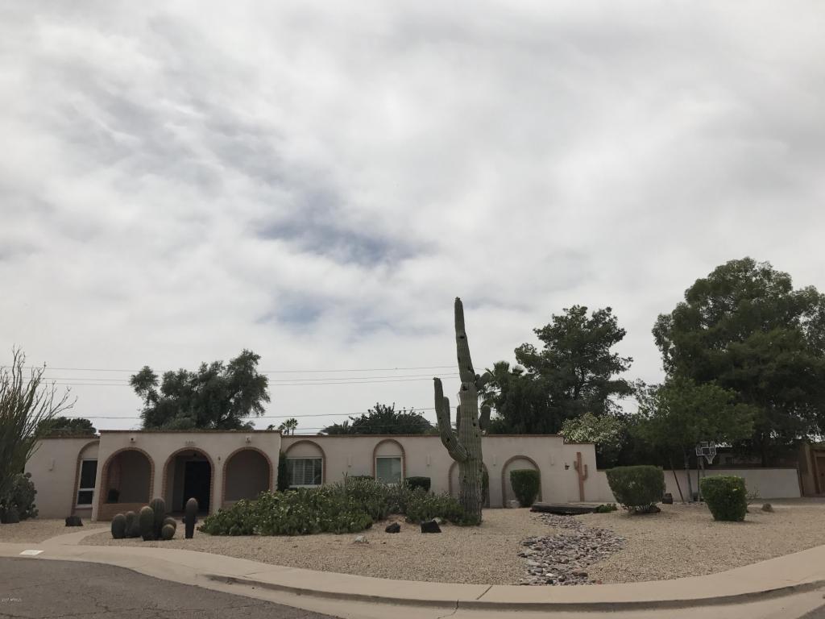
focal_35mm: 28
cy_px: 310
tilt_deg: +12.8
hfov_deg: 63.4
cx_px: 412
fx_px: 667
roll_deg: +0.3
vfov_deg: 49.7
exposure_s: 1/6849
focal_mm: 3.99
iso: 20
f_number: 1.8
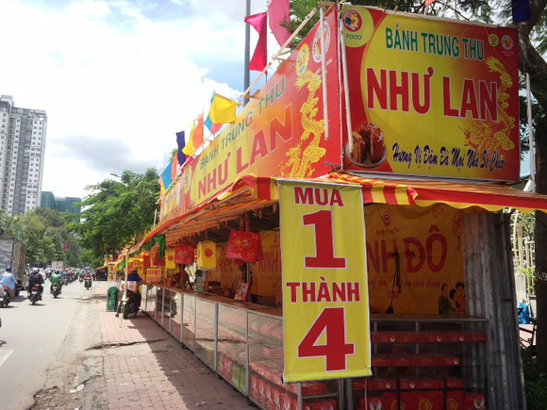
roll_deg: -2.7
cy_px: 195
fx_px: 506
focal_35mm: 32
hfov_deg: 56.8
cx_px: 262
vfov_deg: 44.1
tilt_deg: +8.5
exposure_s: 1/1041
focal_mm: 4.15
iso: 32
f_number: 2.2
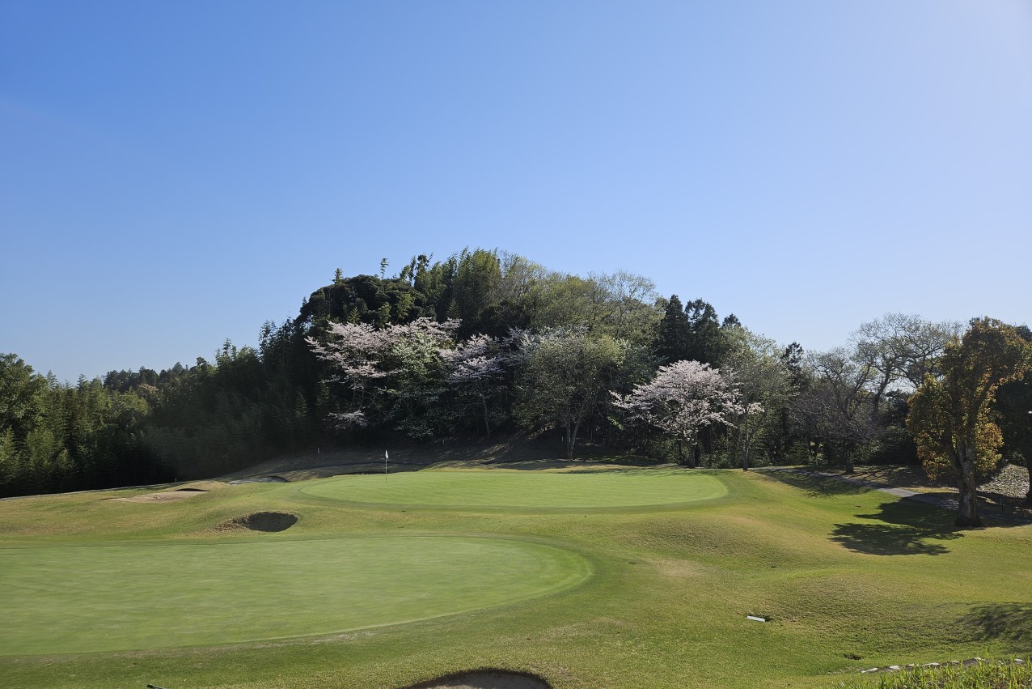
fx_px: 688
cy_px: 368
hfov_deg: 73.7
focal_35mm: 24
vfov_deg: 53.1
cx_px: 515
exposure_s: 1/2686
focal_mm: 5.4
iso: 25
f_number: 1.8
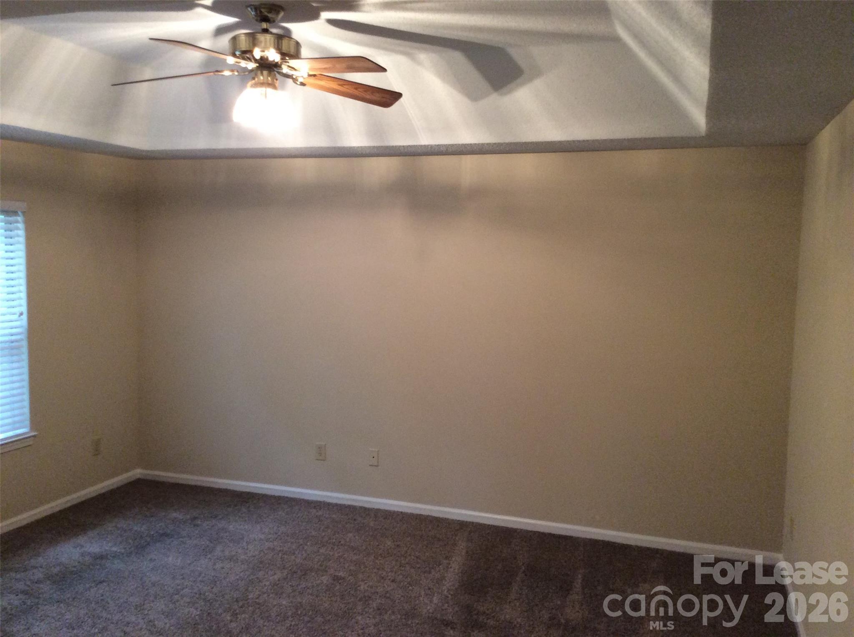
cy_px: 318
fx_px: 788
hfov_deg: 56.9
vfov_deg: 44.0
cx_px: 427
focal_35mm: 32
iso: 160
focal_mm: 3.3
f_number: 2.4
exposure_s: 1/24
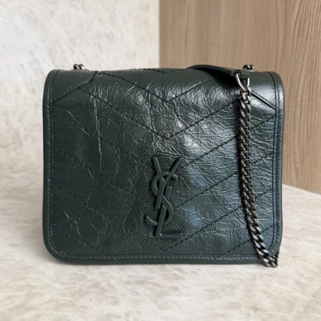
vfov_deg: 55.6
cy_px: 157
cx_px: 164
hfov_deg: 55.6
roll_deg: -0.6
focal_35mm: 29
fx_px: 304
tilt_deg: -13.3
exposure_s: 1/120
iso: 100
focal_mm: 6.76
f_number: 1.78
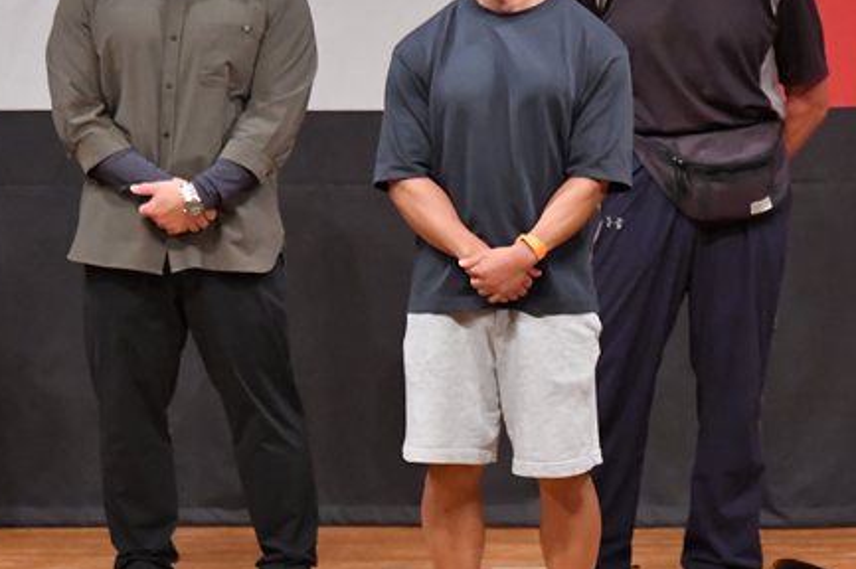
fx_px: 11476
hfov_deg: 4.3
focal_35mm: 483
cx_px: 483
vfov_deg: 2.8
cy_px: 330
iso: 7200
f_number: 5.6
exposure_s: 1/400
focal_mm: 180
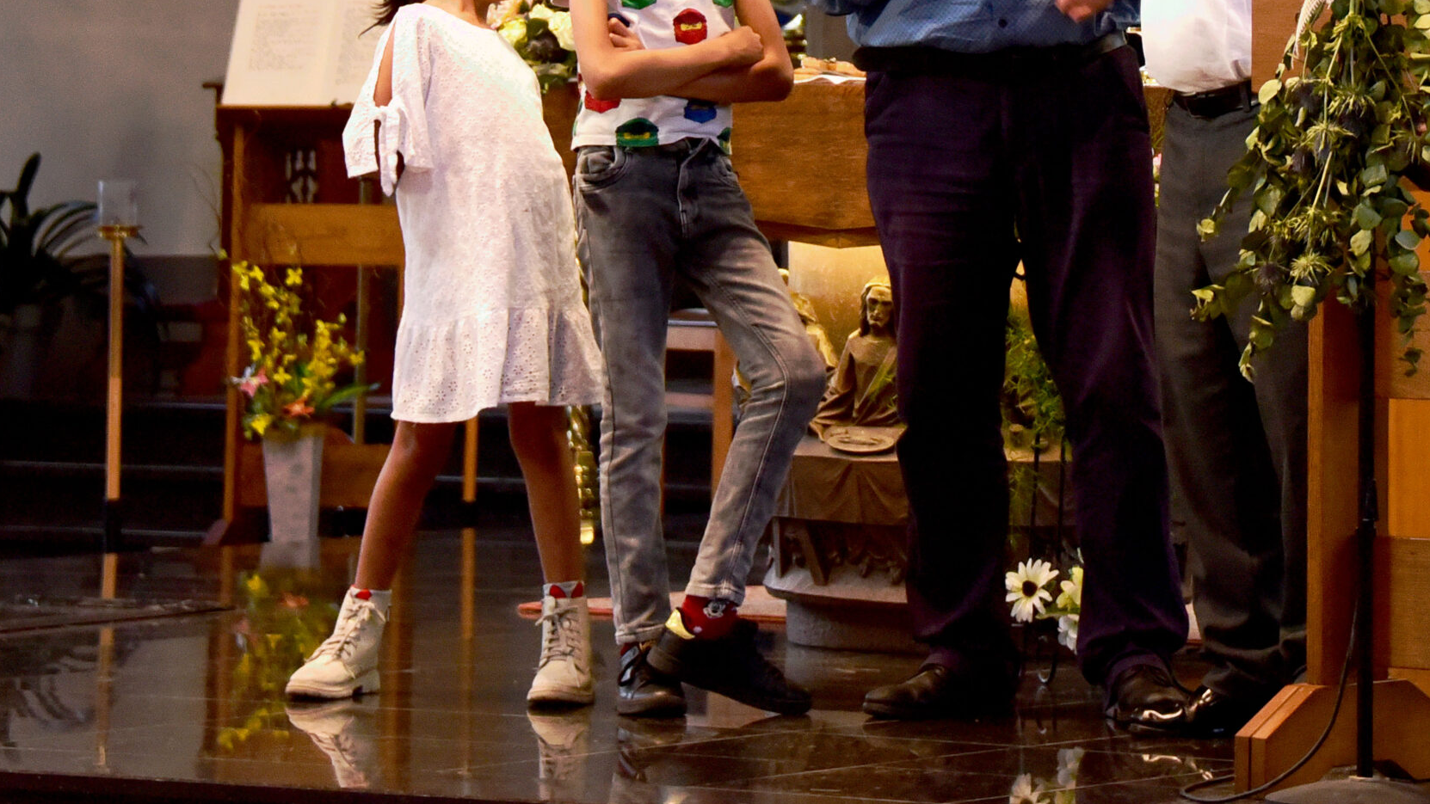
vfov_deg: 10.7
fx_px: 4285
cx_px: 795
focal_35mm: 113
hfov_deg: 18.9
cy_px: 78
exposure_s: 1/125
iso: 2500
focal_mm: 70
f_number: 5
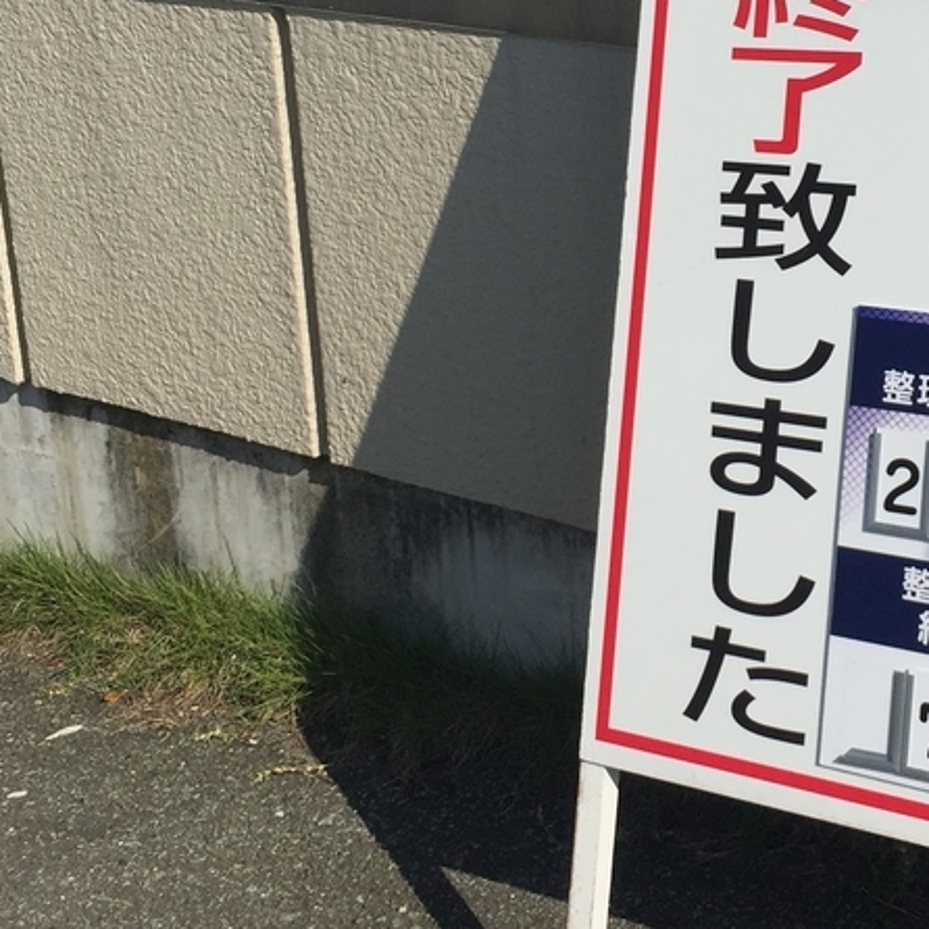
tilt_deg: -16.1
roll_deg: +0.7
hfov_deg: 24.7
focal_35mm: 69
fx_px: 2095
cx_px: 719
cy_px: 183
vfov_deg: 24.6
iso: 32
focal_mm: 4.15
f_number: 2.2
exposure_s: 1/3968
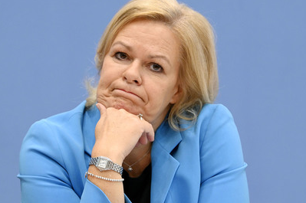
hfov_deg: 14.0
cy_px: 99
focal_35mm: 147
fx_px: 1248
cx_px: 138
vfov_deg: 9.3
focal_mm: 130
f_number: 5.6
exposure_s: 1/640
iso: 5000
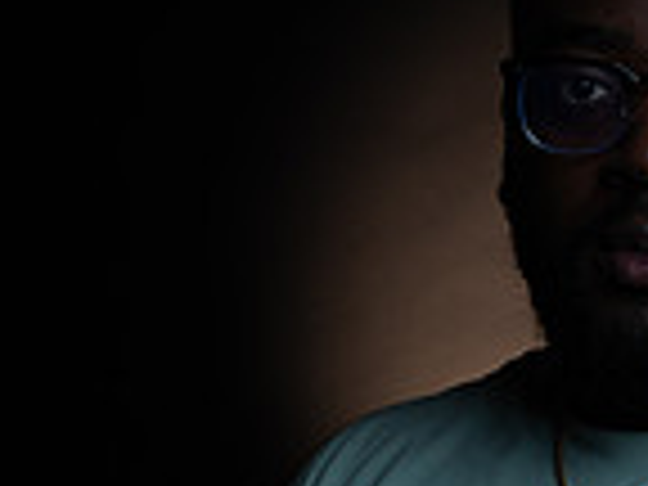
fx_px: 1966
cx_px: 626
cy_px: 734
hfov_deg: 18.3
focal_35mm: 105
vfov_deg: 13.3
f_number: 6.3
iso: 500
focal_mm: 35
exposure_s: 1/200
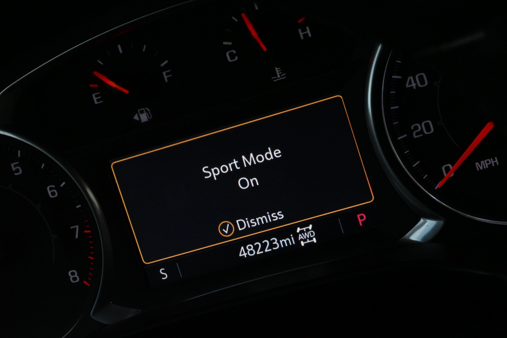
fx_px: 1352
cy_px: 169
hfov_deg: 21.2
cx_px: 254
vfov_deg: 14.3
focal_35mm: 96
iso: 5000
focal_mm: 64
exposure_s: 1/60
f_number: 29
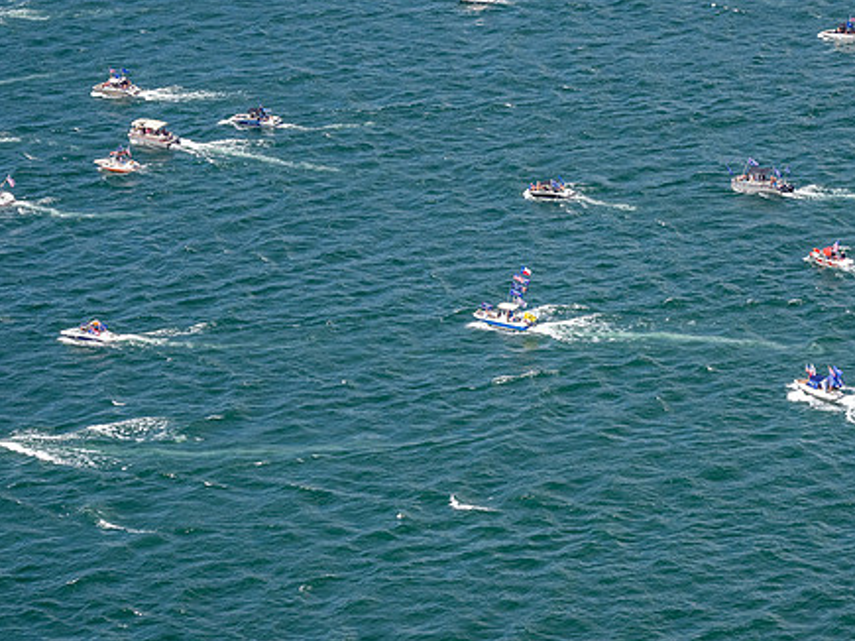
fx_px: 4939
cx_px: 507
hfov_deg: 9.9
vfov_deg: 7.4
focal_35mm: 200
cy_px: 241
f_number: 6.3
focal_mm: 75
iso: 250
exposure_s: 1/1000
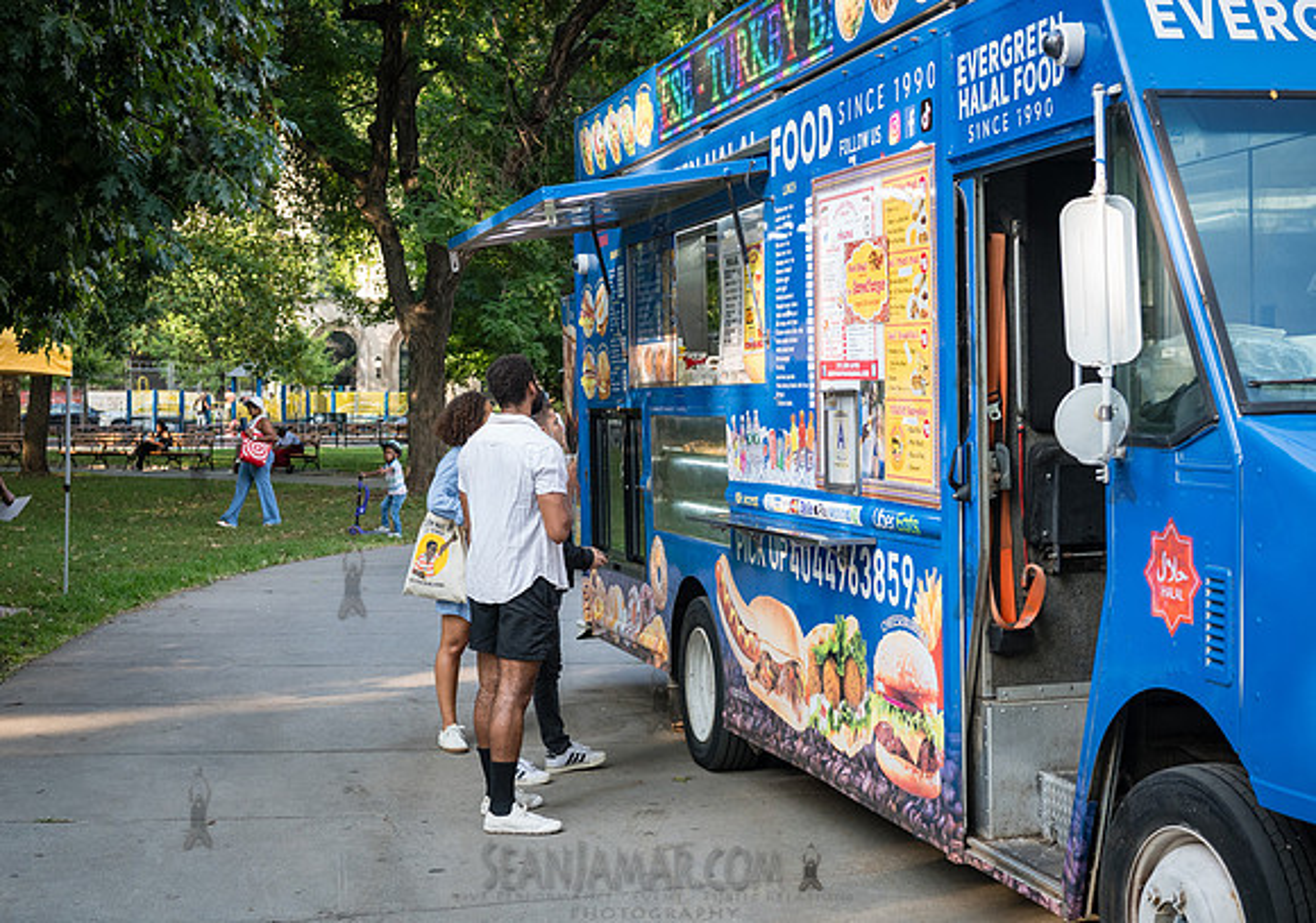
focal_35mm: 55
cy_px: 482
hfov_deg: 35.7
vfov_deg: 25.5
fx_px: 2041
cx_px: 593
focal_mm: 50
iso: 1000
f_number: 4.5
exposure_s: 1/500
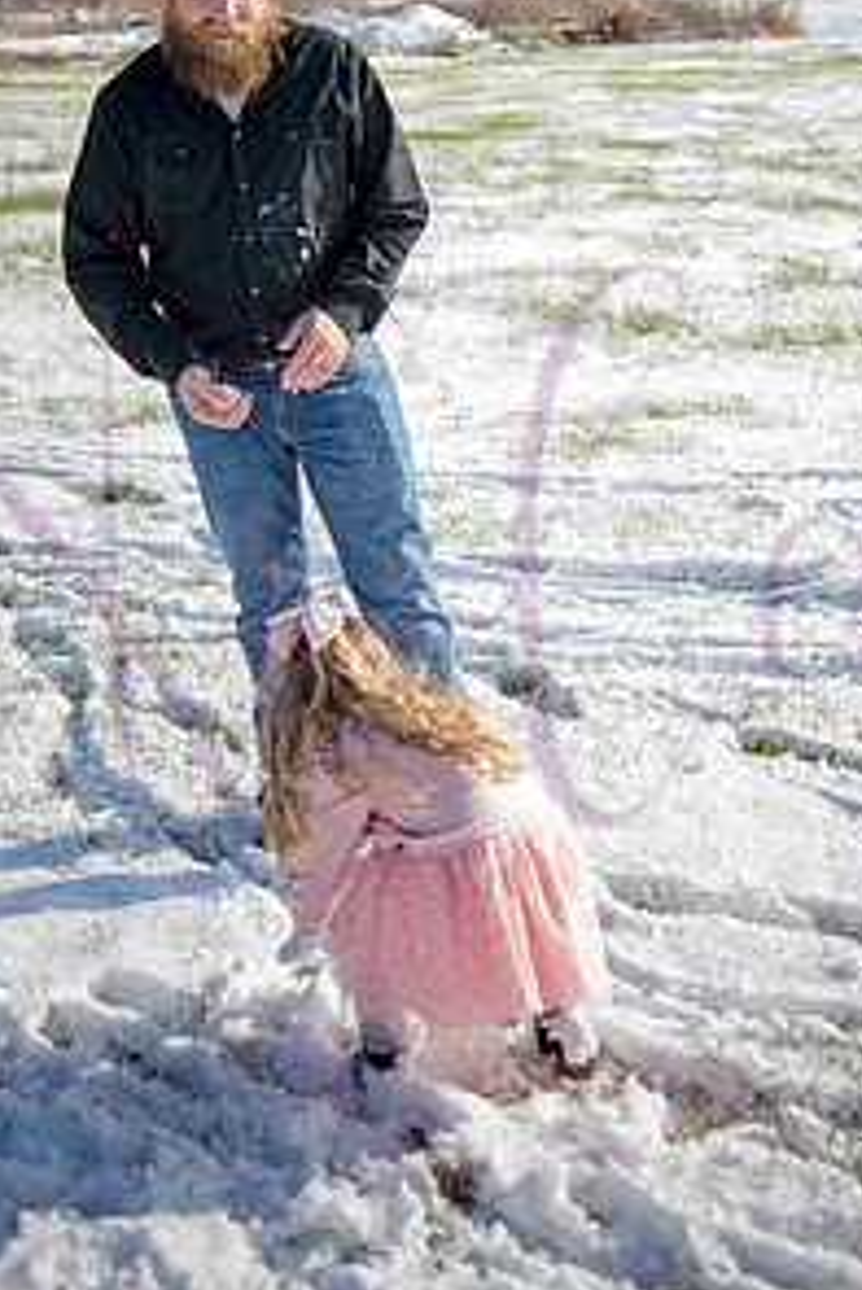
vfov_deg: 30.9
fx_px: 2296
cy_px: 328
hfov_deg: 21.3
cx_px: 429
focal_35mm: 64
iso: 800
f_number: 4.2
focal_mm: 42
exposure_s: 1/2500
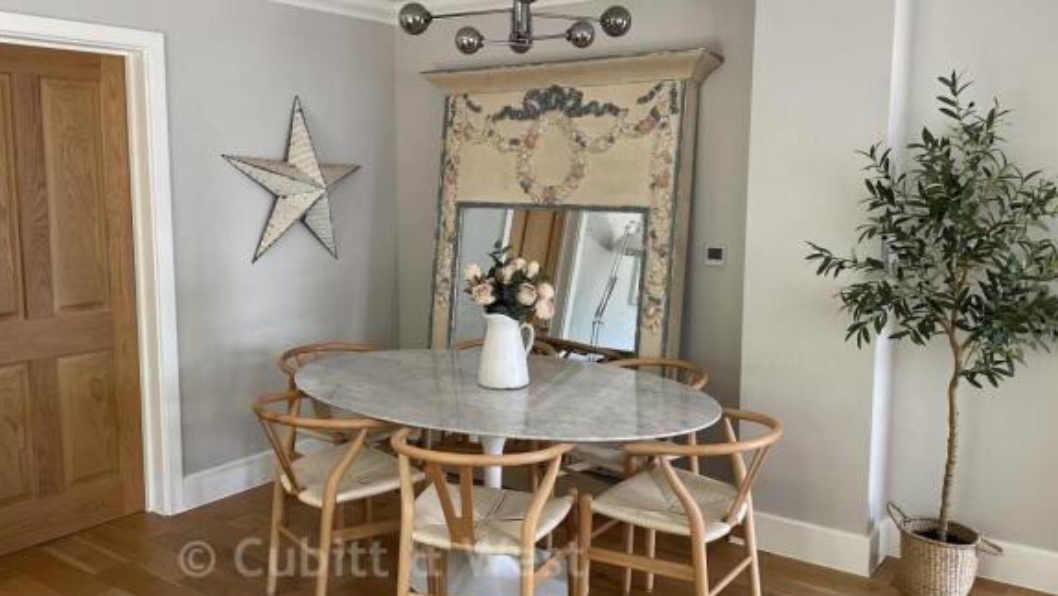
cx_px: 525
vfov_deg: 36.7
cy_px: 284
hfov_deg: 61.0
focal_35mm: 32
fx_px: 898
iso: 64
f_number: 1.8
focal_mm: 3
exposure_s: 1/72
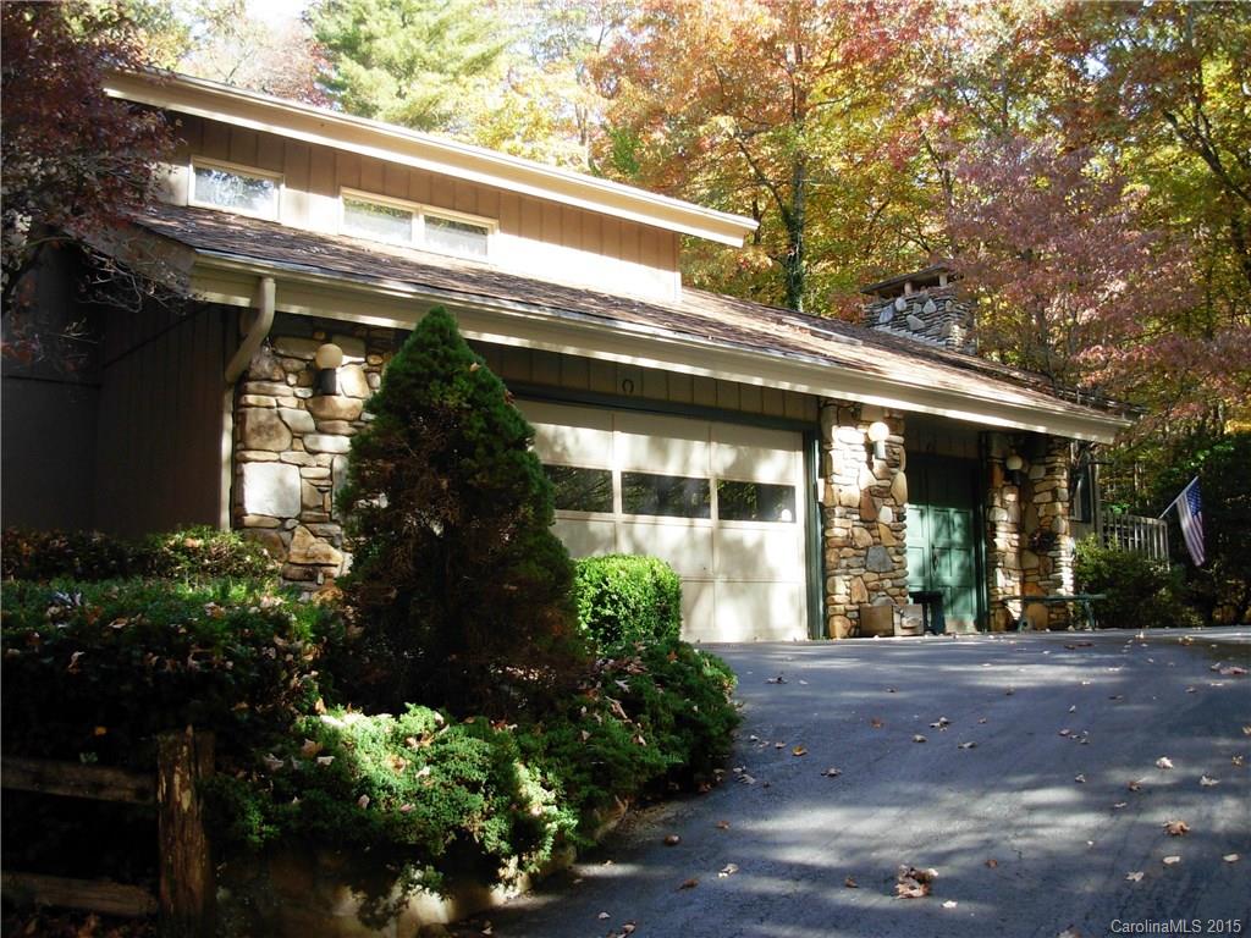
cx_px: 626
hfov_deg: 49.0
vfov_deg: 37.7
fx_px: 1373
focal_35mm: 38
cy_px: 469
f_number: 2.9
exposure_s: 1/132
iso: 79
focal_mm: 6.3
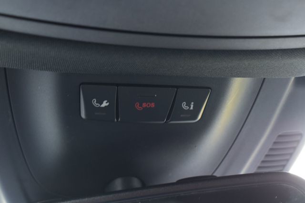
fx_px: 508
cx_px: 152
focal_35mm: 60
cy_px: 102
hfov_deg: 33.4
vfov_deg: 22.6
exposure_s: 1/15
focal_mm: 40
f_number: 6.3
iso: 720
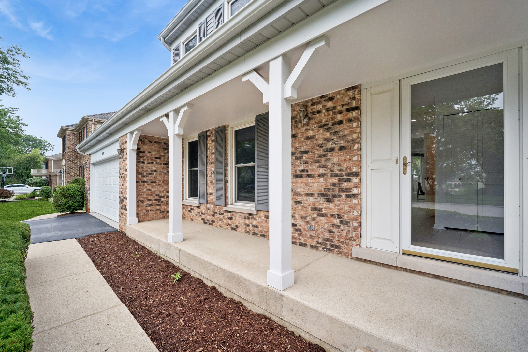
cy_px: 176
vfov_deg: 81.2
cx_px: 264
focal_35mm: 14
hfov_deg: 104.3
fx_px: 205
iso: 640
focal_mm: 14
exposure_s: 1/800
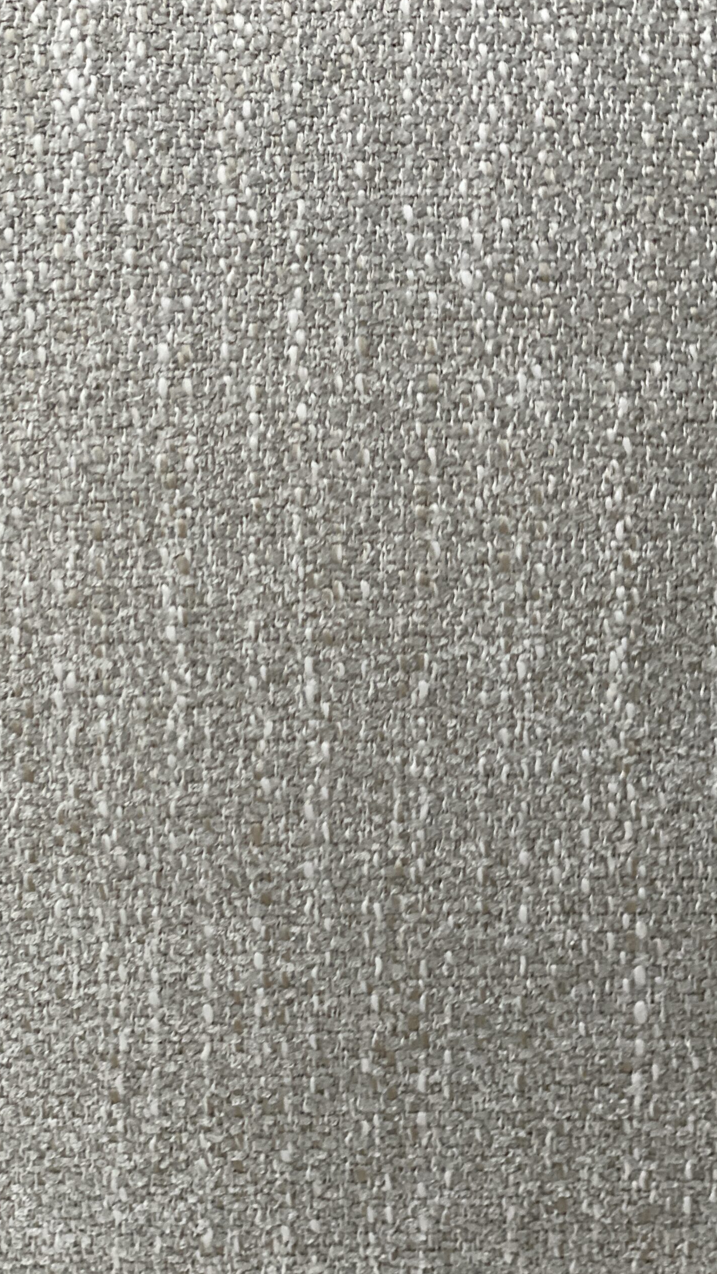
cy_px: 635
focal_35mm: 57
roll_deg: -3.2
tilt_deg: -18.6
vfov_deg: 36.6
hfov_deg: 21.0
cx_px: 266
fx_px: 1927
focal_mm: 6
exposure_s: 1/40
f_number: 2
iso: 200
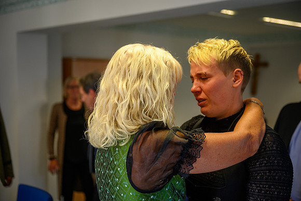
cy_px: 100
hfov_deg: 36.9
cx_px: 150
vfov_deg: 25.0
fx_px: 451
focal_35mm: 54
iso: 500
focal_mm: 54
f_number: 2.8
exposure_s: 1/400
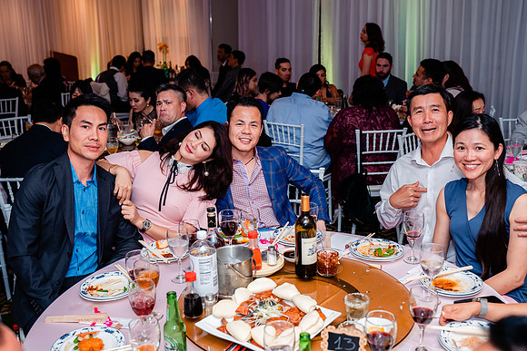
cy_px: 164
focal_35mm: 38
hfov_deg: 51.2
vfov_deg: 35.4
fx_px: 551
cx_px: 261
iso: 640
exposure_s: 1/160
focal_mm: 33
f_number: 3.5
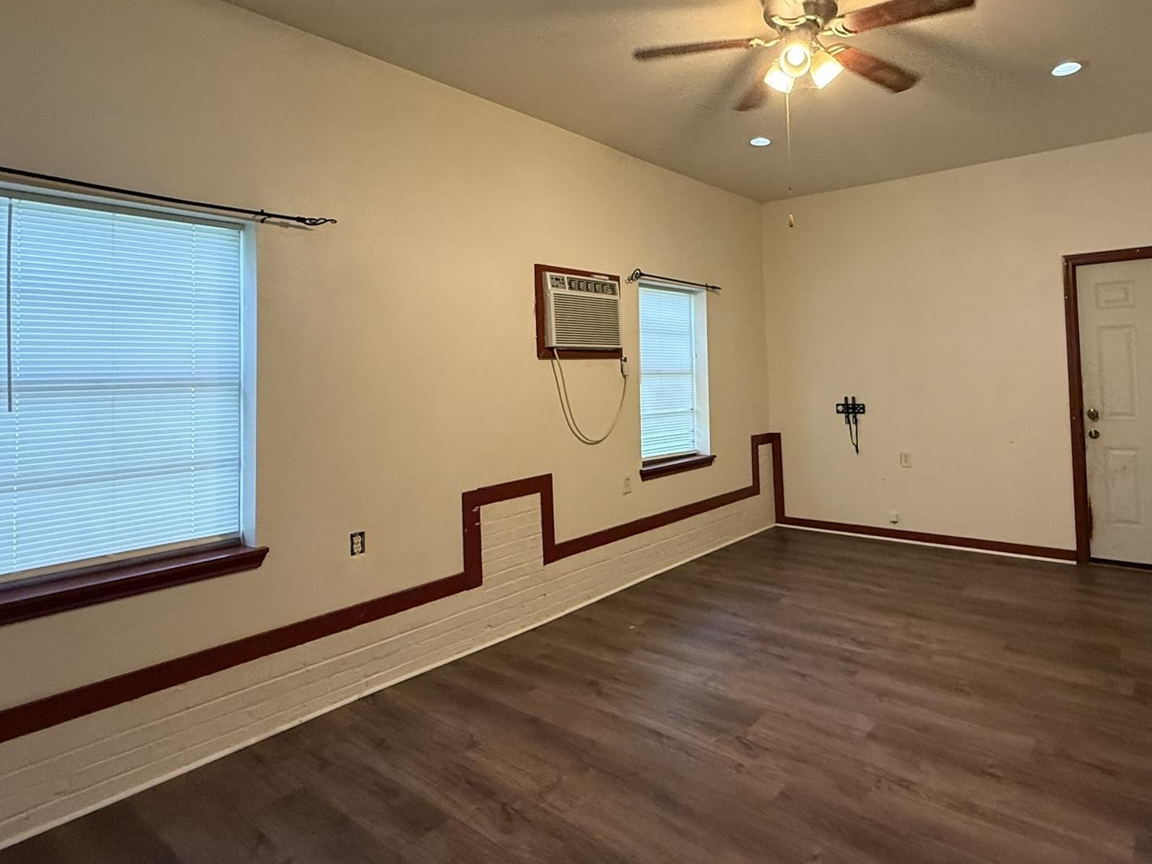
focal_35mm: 20
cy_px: 353
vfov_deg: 65.4
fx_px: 665
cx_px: 721
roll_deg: +1.3
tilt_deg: +3.0
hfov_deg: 80.2
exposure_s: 1/60
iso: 500
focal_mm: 2.22
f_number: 2.2
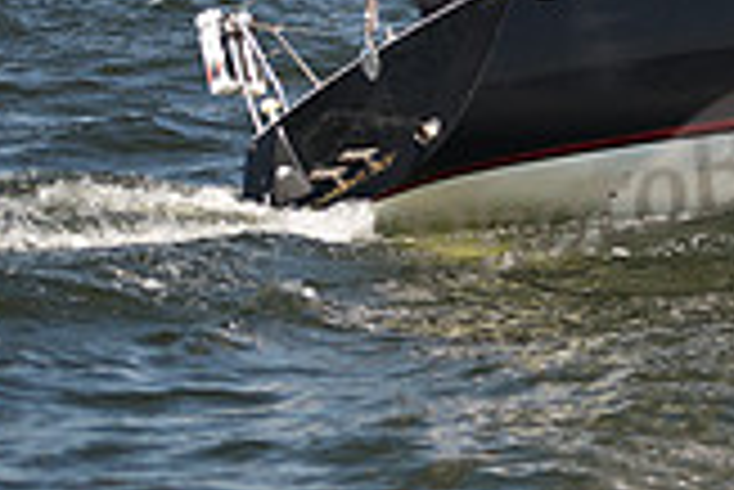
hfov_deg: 8.0
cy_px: -119
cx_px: 1274
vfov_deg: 5.5
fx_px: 5081
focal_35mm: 249
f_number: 2.8
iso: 250
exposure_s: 1/1600
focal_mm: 70
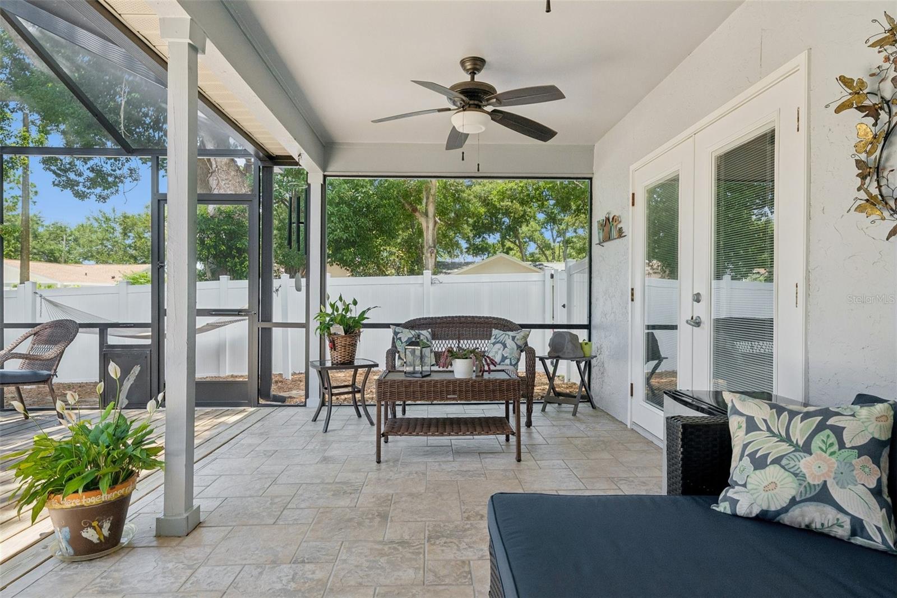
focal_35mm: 20
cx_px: 448
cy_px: 299
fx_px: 498
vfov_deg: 61.9
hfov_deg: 84.0
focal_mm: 20
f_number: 8
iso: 800
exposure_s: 1/160
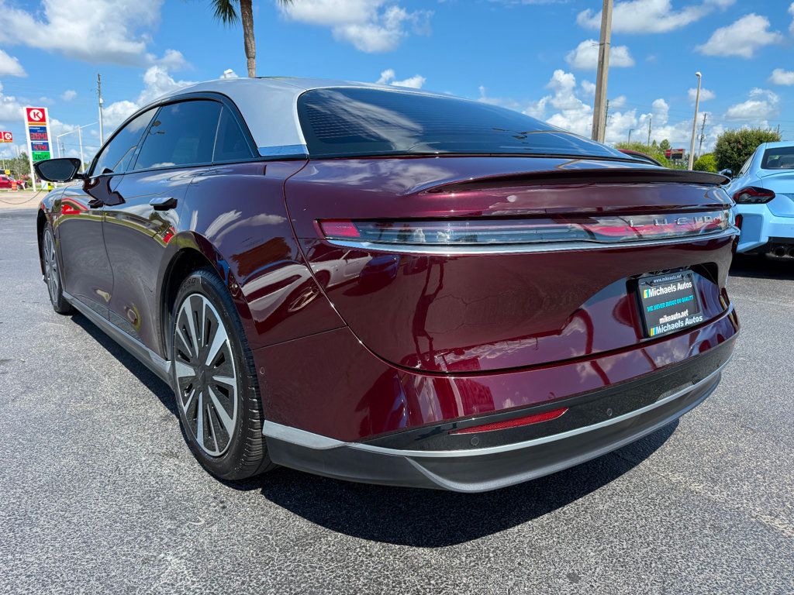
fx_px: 550
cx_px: 397
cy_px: 298
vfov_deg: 56.8
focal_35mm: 24
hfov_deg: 71.6
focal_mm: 6.76
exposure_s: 1/2525
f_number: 1.78
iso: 100
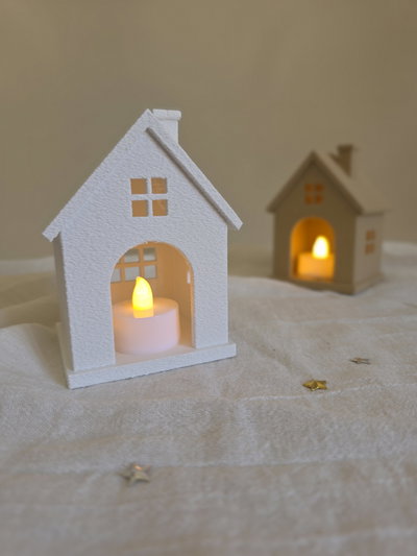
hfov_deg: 58.9
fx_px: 369
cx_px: 208
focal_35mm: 23
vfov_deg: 73.9
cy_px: 278
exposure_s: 1/57.5
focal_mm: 6.3
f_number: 1.7
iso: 32
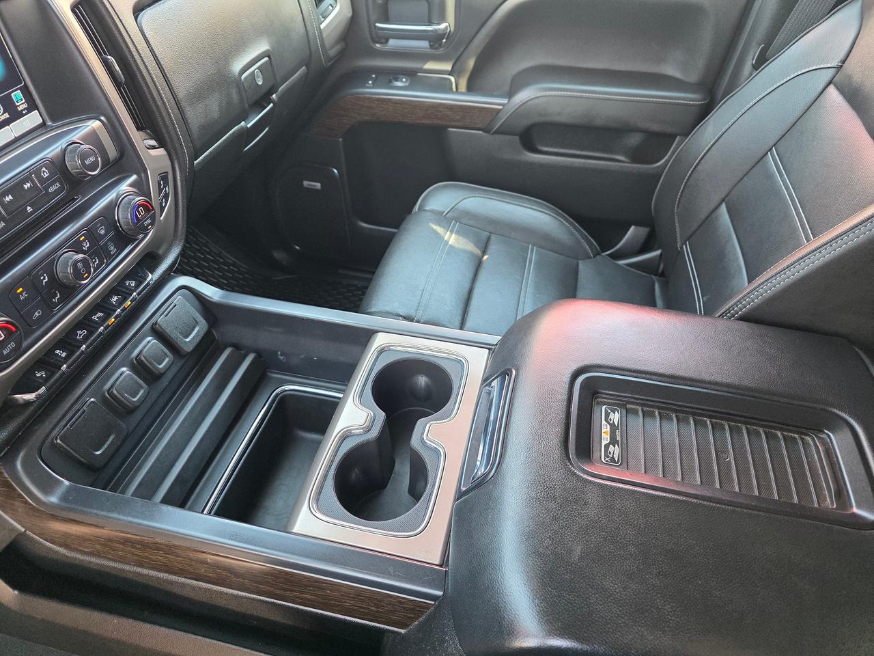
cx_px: 437
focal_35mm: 23
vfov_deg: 58.9
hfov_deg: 73.9
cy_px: 328
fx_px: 581
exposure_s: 1/120
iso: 250
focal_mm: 6.3
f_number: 1.7
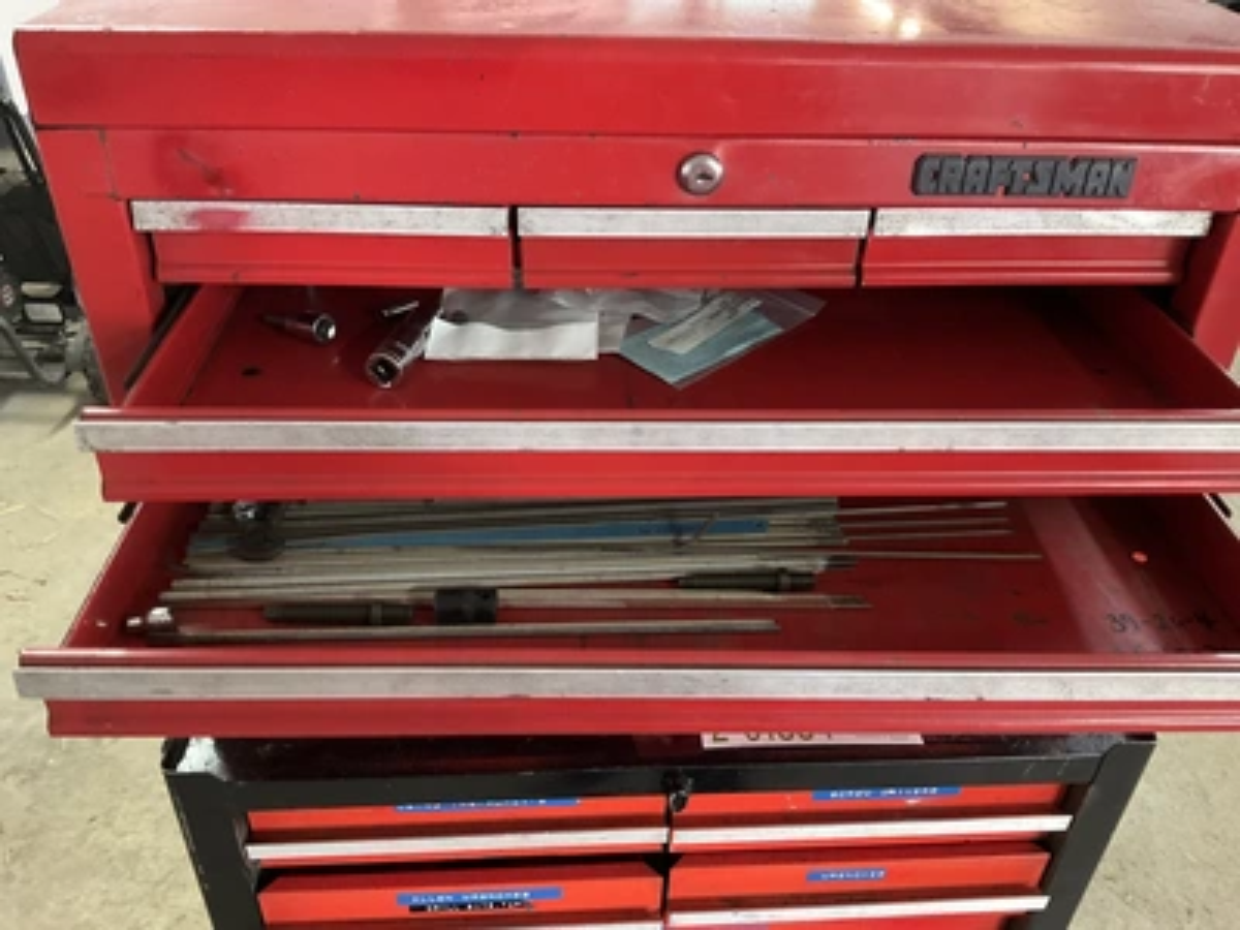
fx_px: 1039
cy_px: 465
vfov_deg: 48.2
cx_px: 620
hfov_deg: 61.7
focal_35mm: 29
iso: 320
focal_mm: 3
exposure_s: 1/30
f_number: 1.8
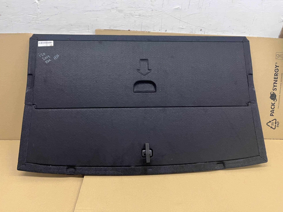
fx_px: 213
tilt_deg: -27.0
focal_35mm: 26
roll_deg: -1.2
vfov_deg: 53.1
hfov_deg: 67.3
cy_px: 106
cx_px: 142
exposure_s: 1/50
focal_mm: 5.1
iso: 250
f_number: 1.6
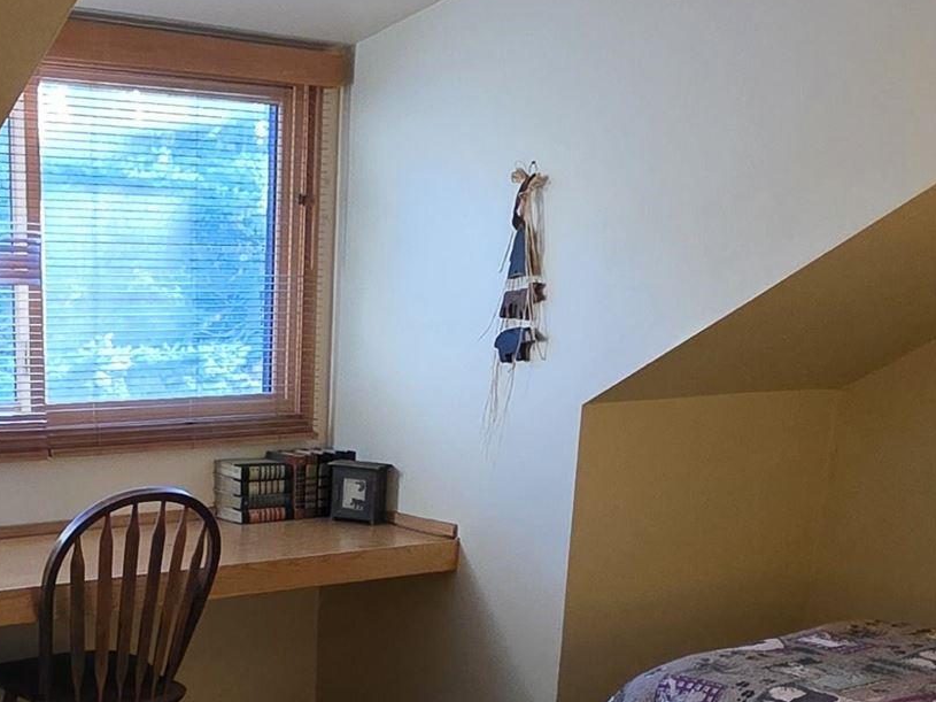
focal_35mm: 49
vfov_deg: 28.1
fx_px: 1325
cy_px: 684
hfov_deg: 37.3
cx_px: 167
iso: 800
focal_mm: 2.2
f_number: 1.9
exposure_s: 1/60
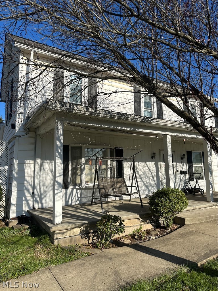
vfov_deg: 71.6
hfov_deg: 56.8
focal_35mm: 24
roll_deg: +0.5
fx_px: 202
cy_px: 146
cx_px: 109
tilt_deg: +8.0
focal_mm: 6.86
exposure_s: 1/3861
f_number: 1.78
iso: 80
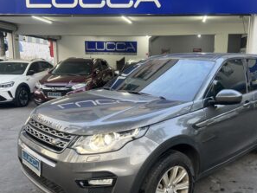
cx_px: 145
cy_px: 113
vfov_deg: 40.6
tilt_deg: -10.1
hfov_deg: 52.5
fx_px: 260
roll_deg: -1.1
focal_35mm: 35
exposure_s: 1/60
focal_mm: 5.7
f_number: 1.5
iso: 64
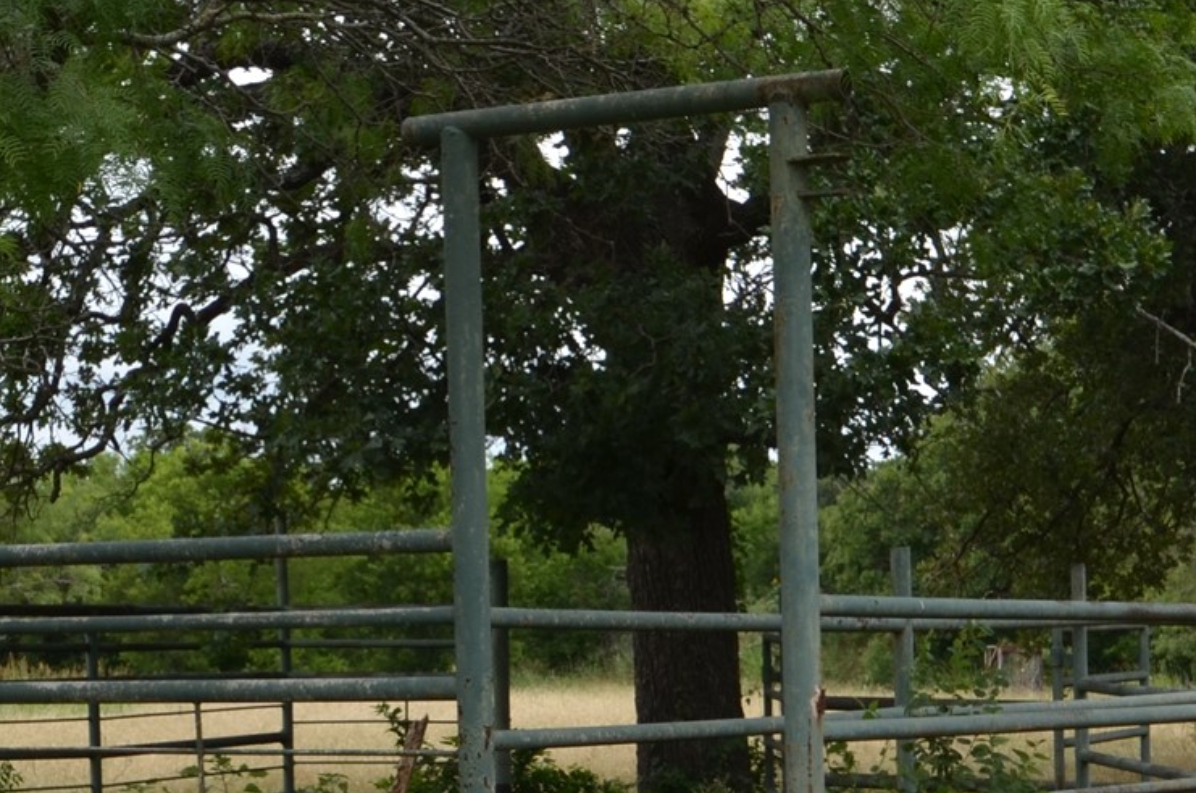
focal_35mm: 97
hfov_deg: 21.0
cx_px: 491
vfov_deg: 13.9
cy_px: 669
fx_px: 3216
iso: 140
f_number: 8
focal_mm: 22
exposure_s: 1/250
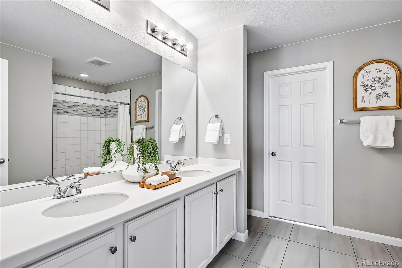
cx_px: 201
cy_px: 134
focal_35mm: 18
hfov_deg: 91.6
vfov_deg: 68.9
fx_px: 195
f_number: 10
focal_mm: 17.5
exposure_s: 1/30
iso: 400
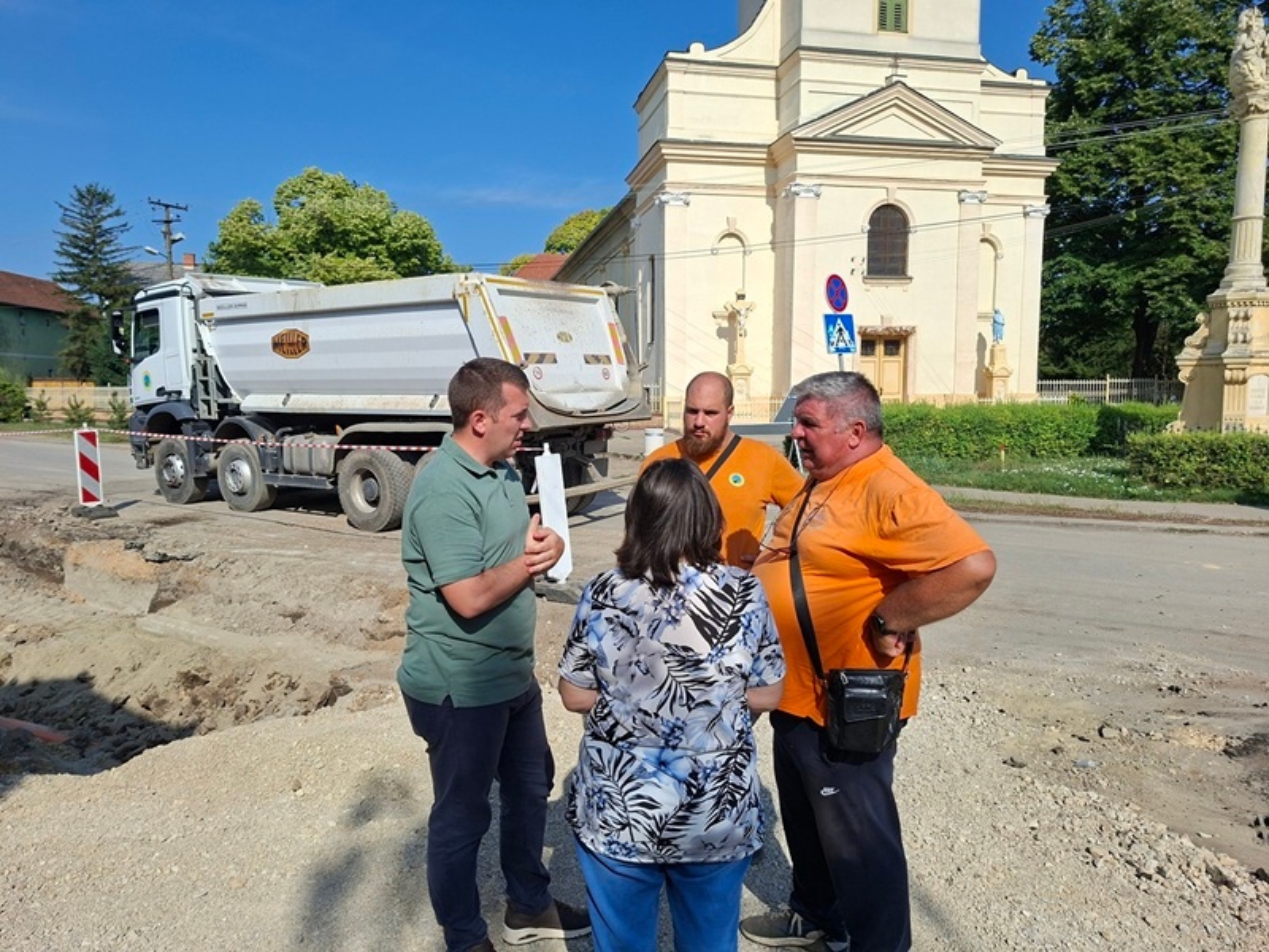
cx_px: 634
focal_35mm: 23
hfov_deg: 73.9
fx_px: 843
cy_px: 476
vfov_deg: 58.9
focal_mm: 5.54
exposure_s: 1/3165
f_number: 1.8
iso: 50
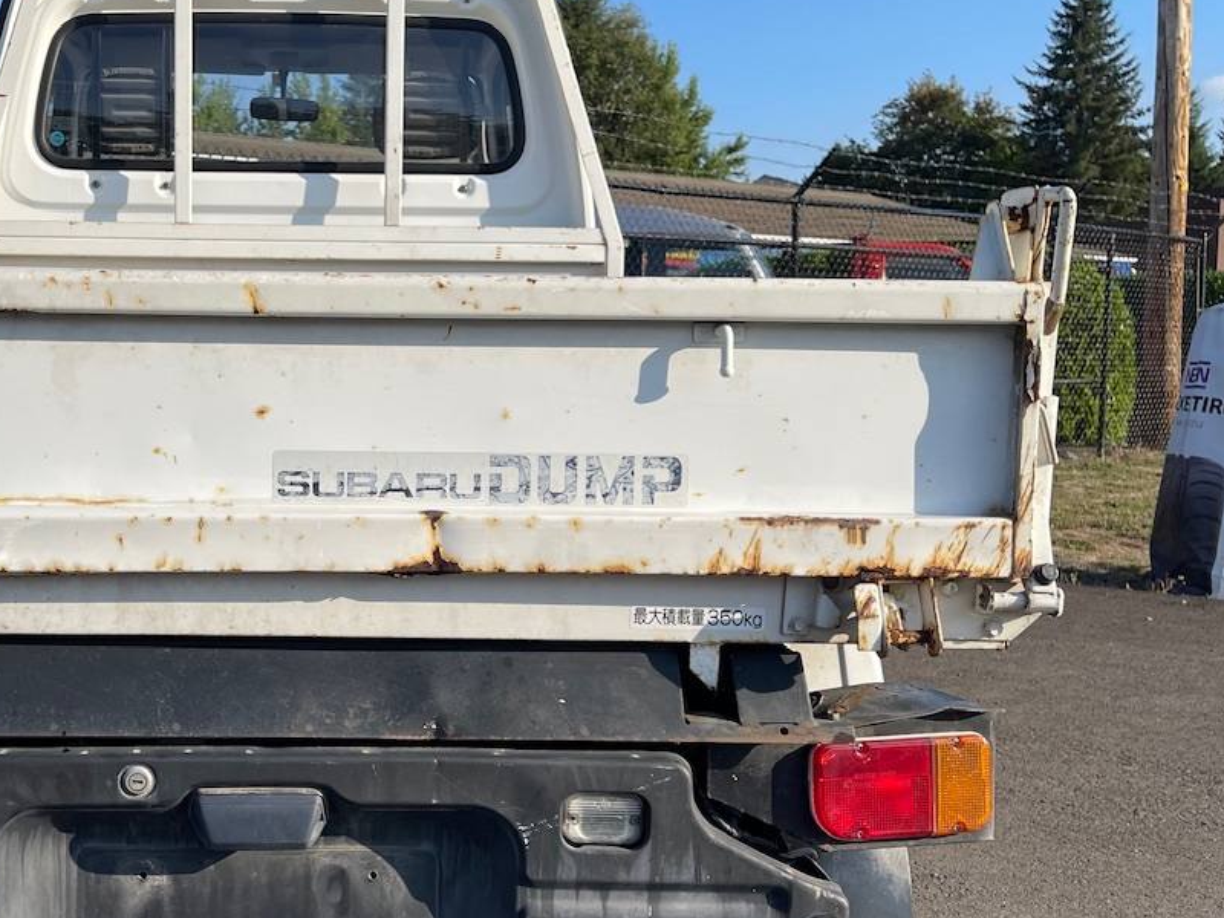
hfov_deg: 45.1
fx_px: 1414
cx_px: 298
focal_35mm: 40
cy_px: 517
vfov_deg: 35.9
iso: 32
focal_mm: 5.1
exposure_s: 1/3165
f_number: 1.6
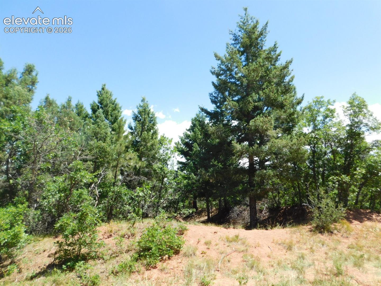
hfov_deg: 73.9
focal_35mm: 23
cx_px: 190
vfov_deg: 58.9
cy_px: 143
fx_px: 253
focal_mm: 4
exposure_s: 1/800
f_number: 3
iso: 125
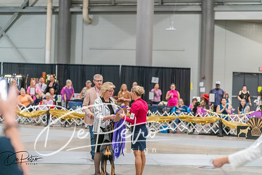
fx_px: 764
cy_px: 88
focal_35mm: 105
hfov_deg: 19.5
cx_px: 131
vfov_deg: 13.0
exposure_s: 1/250
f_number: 2.8
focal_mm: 105
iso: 6400
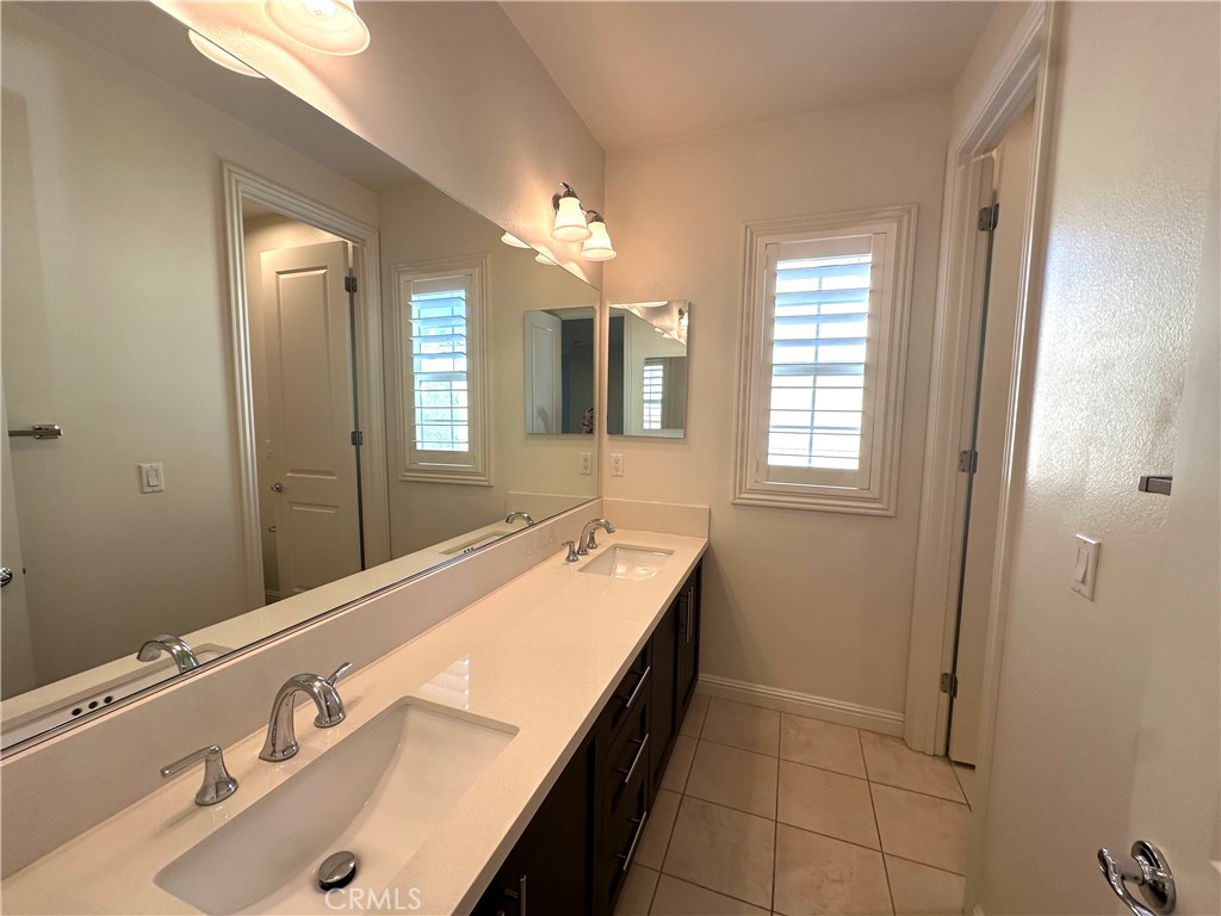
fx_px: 494
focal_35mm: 14
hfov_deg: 102.1
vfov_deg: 85.7
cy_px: 458
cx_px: 610
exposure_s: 1/120
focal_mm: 2.22
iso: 80
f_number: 2.2
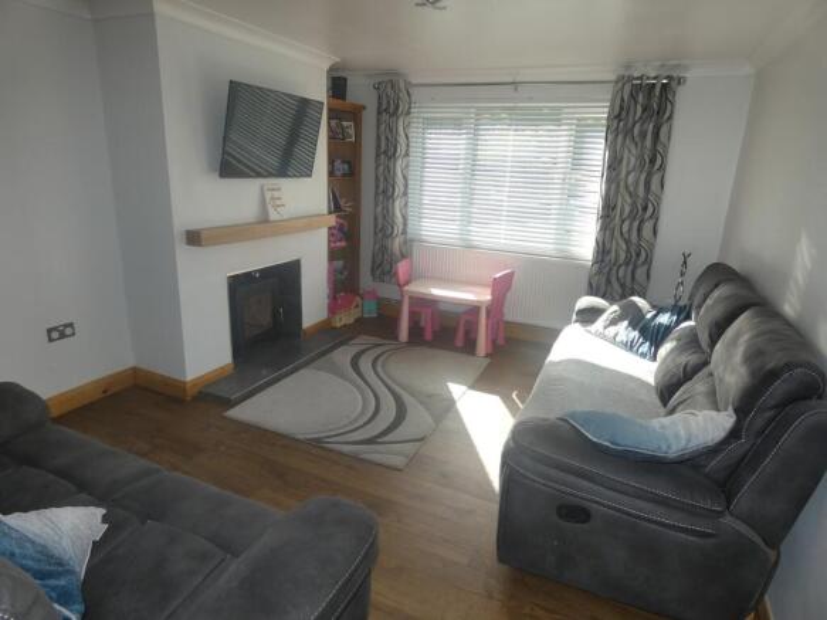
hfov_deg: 81.8
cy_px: 310
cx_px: 414
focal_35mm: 20
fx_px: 478
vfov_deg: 66.0
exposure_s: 1/200
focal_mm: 3.6
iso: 80
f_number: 2.8
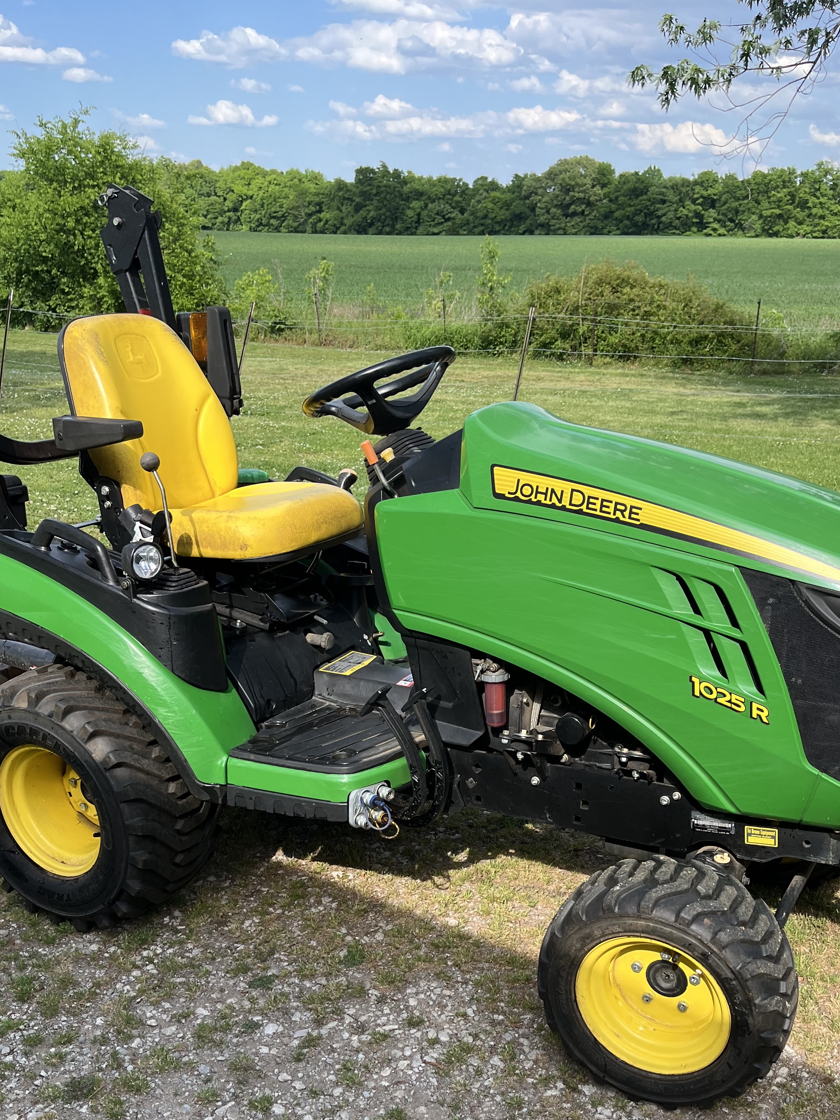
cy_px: 745
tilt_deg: -28.0
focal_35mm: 35
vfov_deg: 51.7
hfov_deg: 40.7
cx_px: 420
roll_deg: -3.3
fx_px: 1133
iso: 50
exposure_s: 1/1355
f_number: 1.6
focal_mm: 5.1
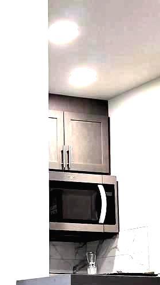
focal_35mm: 103
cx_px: -86
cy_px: 264
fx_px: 777
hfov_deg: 11.2
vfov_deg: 20.3
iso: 80
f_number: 1.7
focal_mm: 6.3
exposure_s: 1/60
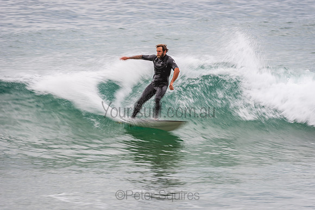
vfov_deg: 2.8
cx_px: 158
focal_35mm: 500
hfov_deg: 4.1
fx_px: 4376
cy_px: 105
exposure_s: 1/25
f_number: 11
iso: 64
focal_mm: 500
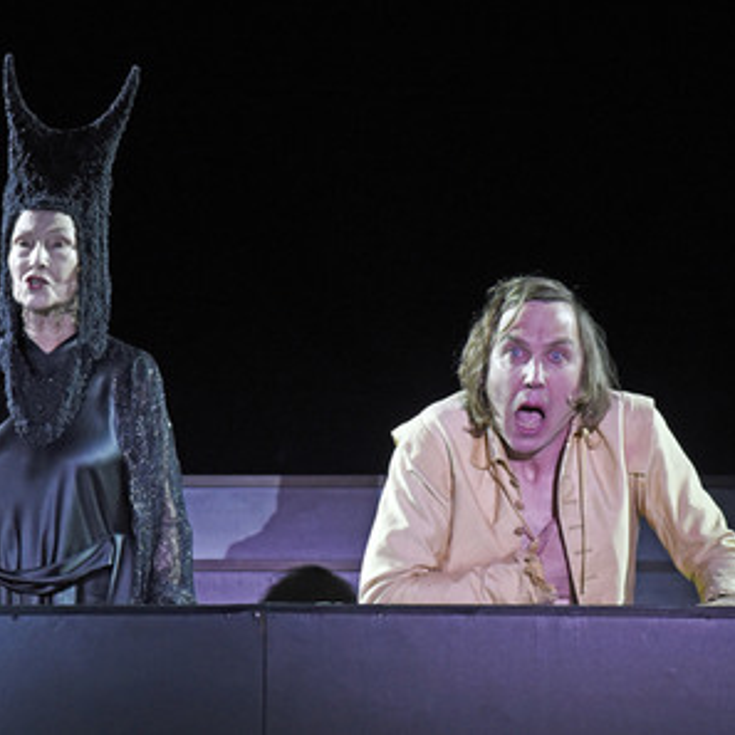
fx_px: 3723
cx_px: 276
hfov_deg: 11.3
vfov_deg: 11.3
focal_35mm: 155
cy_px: 366
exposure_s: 1/100
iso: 1600
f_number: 6.3
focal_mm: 120
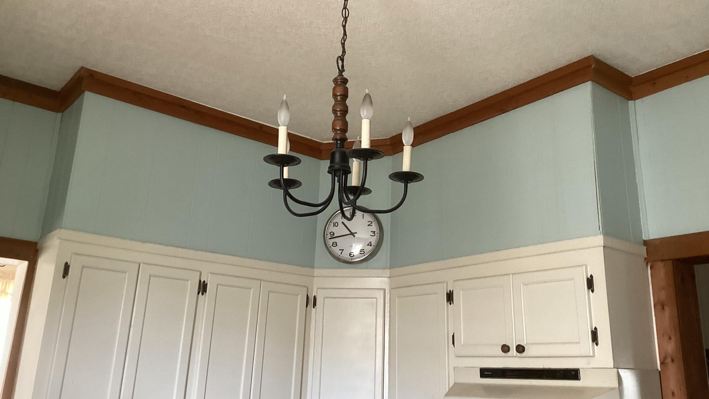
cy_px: 184
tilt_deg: +16.4
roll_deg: -1.9
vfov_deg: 34.6
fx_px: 639
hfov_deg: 58.0
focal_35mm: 34
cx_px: 354
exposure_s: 1/60
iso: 200
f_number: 2.4
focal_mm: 3.3
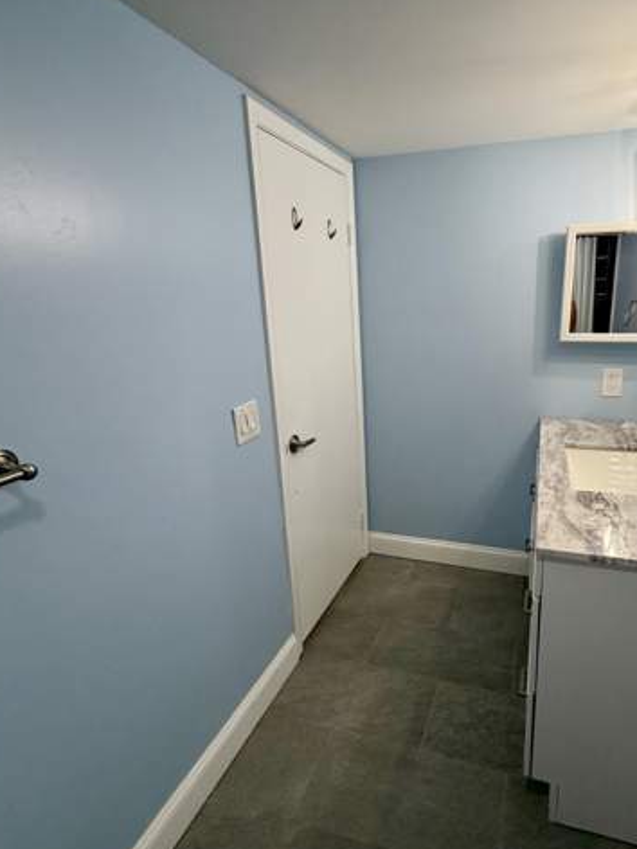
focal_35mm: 19
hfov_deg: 67.4
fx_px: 466
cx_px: 407
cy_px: 416
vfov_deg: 84.7
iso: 160
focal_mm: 2.22
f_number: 2.2
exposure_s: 1/120
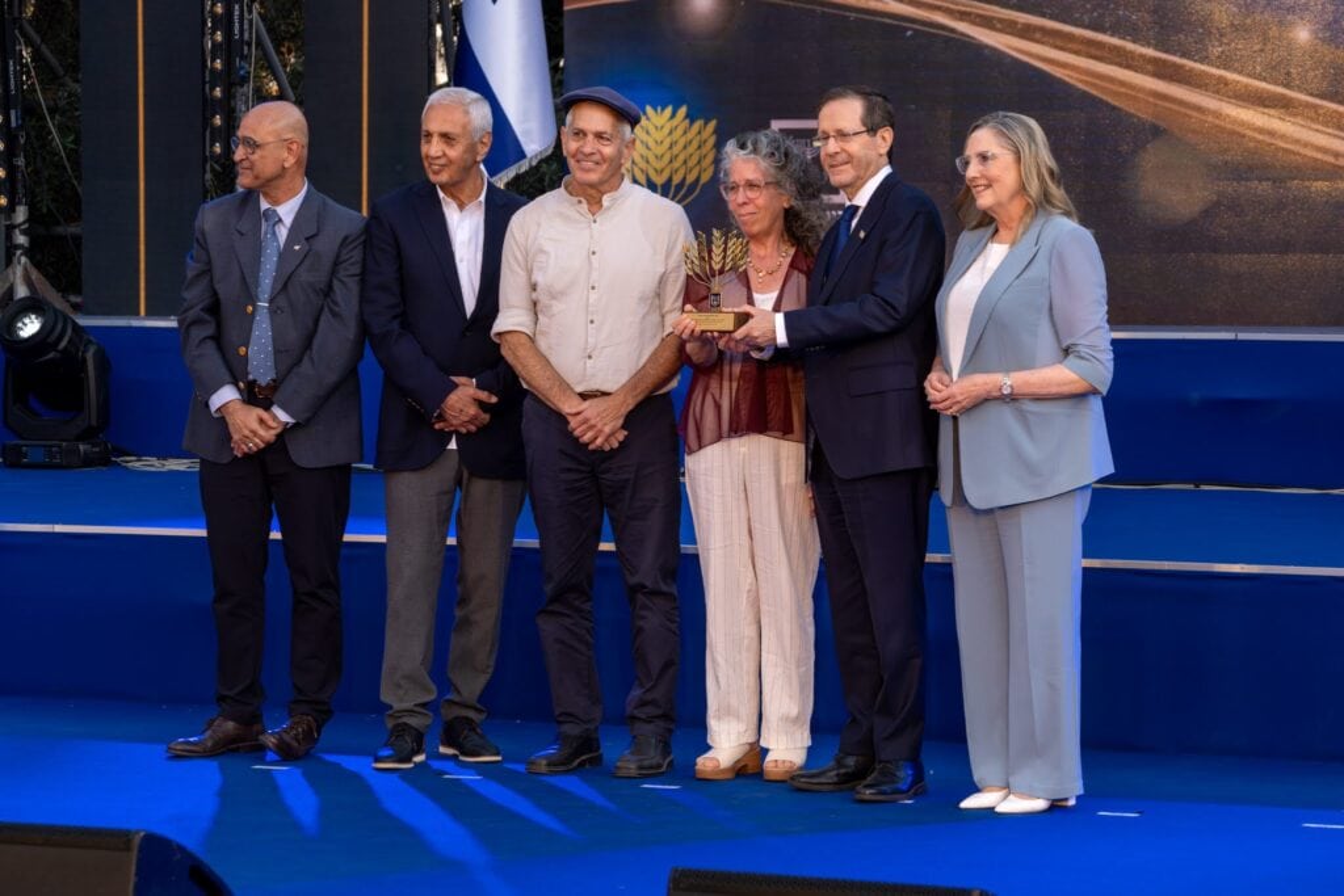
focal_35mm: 127
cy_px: 460
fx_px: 4759
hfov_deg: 16.1
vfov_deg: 10.8
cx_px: 705
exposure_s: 1/160
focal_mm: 77.3
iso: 200
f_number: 5.6
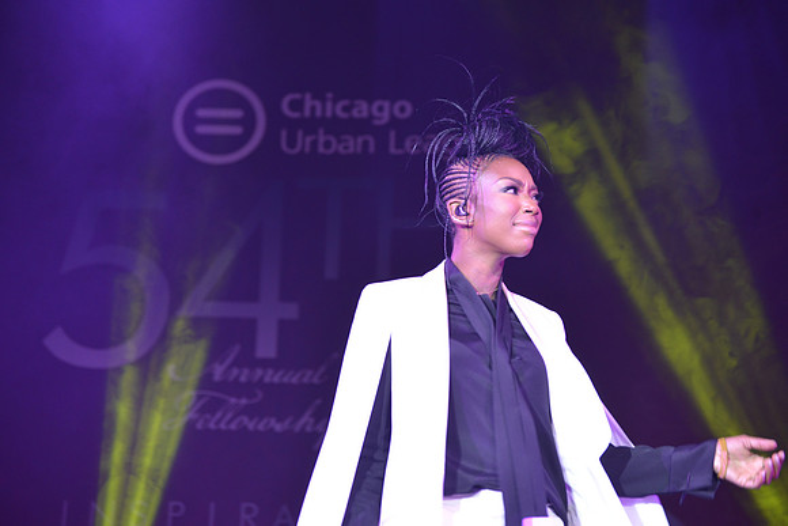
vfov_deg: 12.2
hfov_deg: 18.3
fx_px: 2452
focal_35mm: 112
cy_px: 263
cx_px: 394
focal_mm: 112
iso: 1000
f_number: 5
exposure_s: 1/125
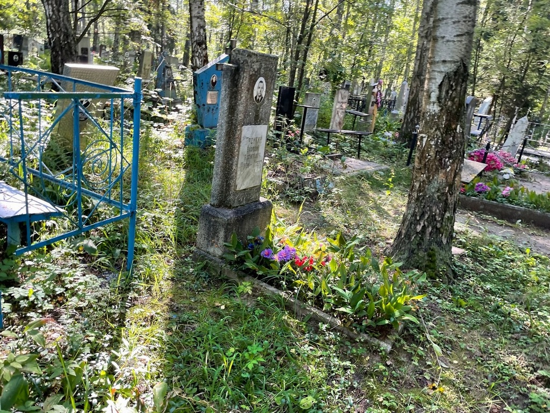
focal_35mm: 26
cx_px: 275
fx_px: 413
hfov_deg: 67.3
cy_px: 206
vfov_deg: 53.1
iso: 64
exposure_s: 1/121
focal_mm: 4.2
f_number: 1.6
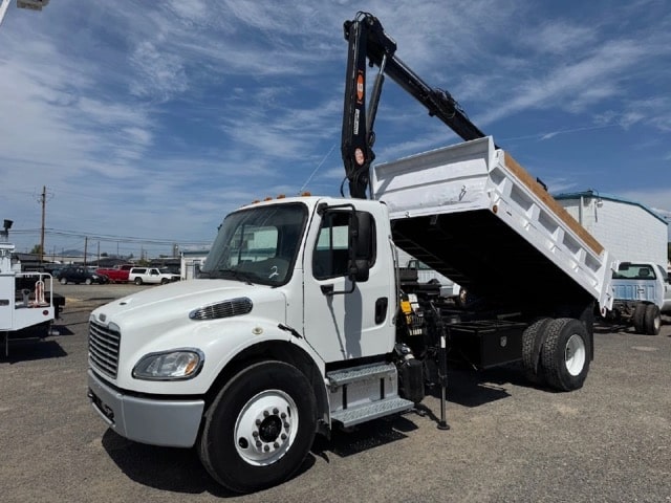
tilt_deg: +2.2
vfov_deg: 56.8
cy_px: 252
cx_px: 336
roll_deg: -0.7
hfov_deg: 71.6
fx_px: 465
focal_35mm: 24
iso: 80
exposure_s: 1/12346
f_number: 1.78
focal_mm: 6.76
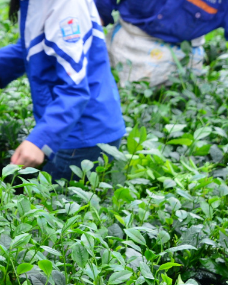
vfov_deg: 7.4
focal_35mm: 260
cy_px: -33
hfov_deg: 5.9
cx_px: -171
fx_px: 2191
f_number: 6.3
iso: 320
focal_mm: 82
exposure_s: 1/125
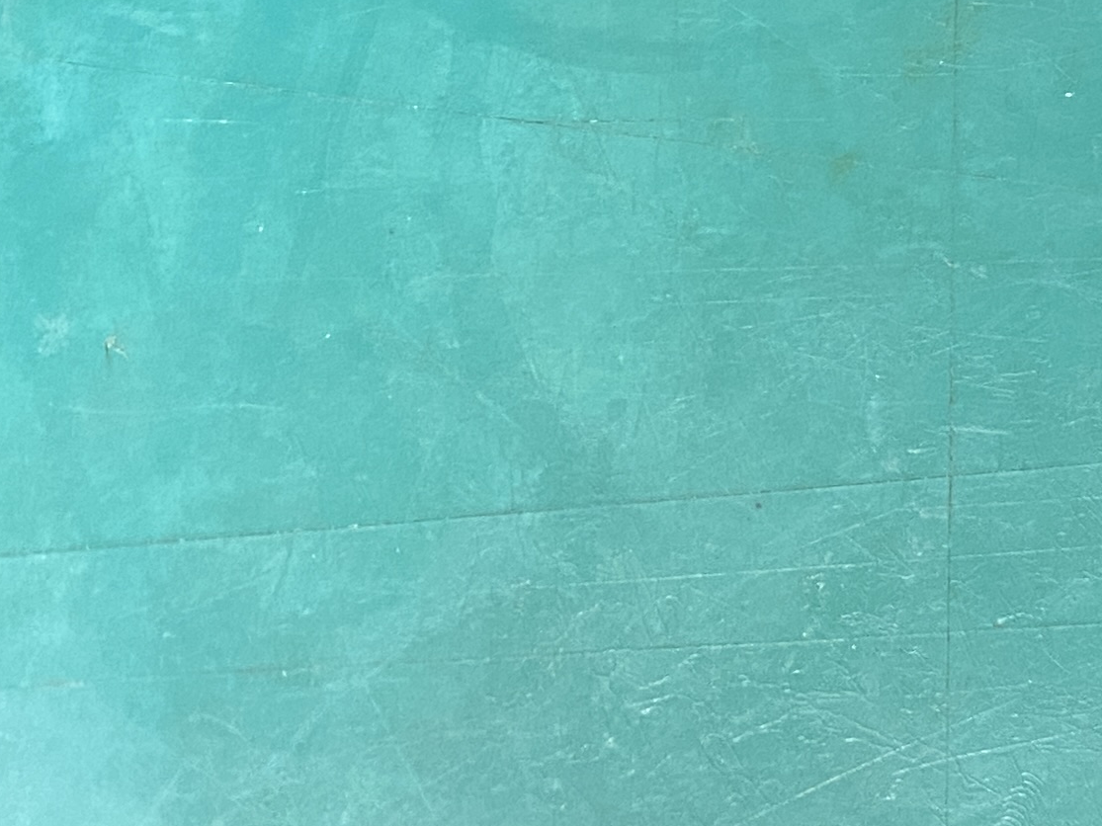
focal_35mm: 94
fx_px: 2992
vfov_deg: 15.1
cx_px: 1852
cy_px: -203
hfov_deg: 17.7
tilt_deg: -74.7
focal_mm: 4.25
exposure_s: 1/50
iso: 160
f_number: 1.8
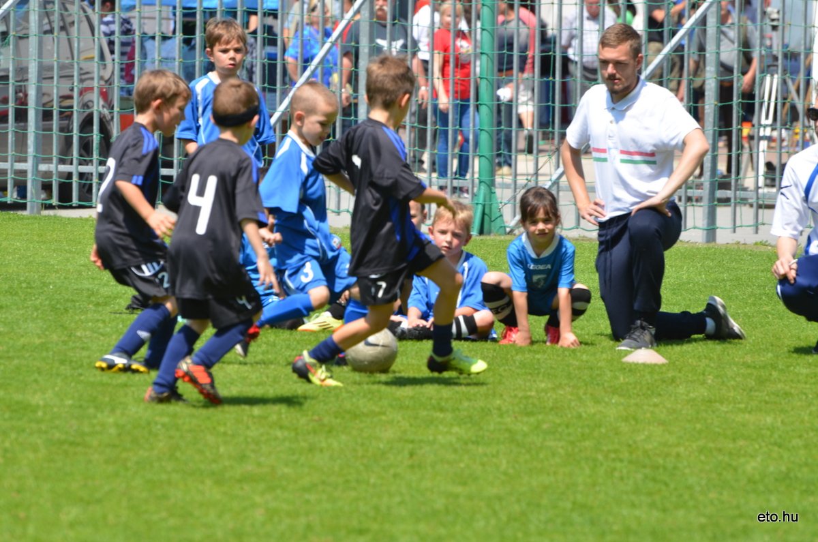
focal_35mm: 315
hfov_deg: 6.6
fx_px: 7143
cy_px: 271
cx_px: 409
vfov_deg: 4.3
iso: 200
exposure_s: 1/640
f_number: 6.3
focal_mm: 210
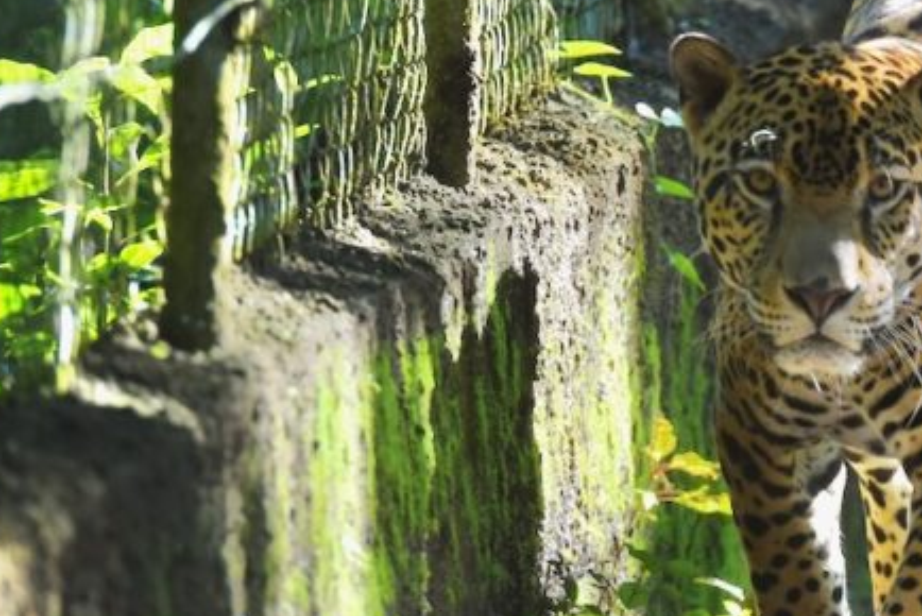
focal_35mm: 944
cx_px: 954
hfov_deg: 2.2
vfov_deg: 1.5
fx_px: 24192
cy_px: 285
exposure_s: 1/320
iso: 1600
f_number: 10
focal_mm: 400
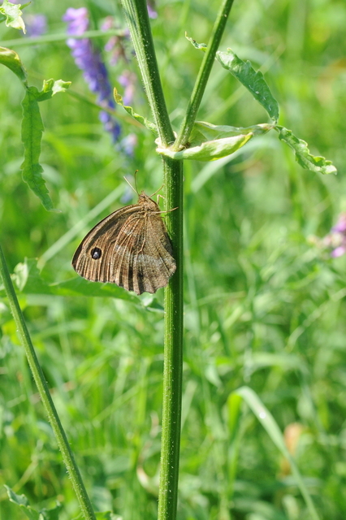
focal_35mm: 158
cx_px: 173
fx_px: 2273
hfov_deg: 8.7
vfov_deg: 13.0
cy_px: 260
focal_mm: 105
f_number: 9
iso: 320
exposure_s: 1/320
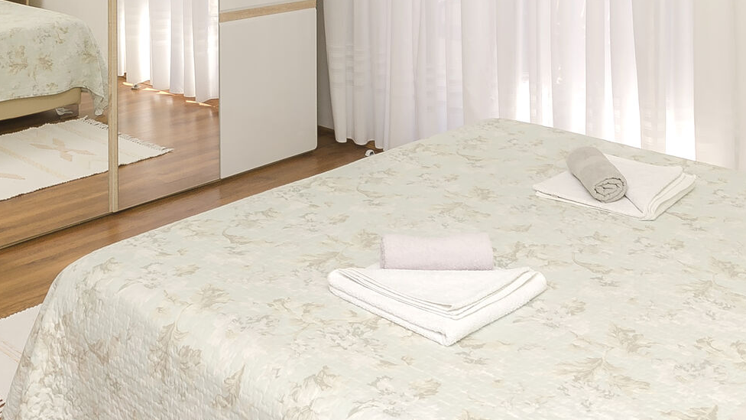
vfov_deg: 23.1
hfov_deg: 45.2
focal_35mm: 45
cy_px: -145
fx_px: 890
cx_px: 297
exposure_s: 1/80
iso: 125
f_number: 7.1
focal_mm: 10
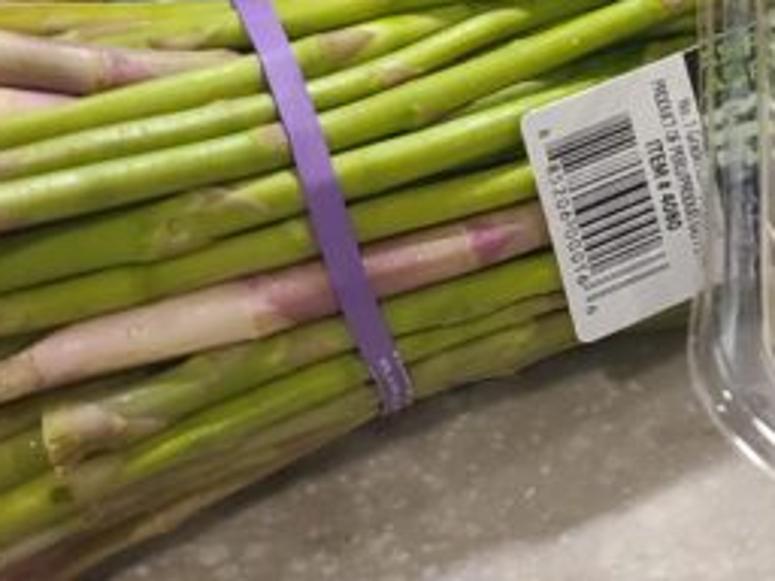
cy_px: -194
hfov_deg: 18.5
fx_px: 2328
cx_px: 757
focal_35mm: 104
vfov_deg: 13.7
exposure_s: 1/40
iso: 320
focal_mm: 5.4
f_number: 1.8
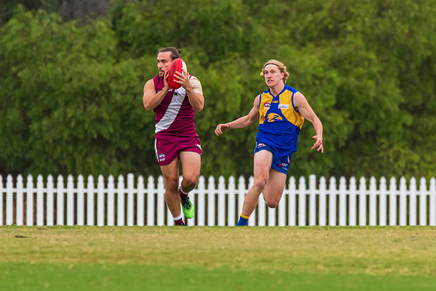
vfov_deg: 1.5
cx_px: 235
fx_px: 11322
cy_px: 155
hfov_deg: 2.2
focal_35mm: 935
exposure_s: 1/1250
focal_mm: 550
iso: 1250
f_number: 6.3
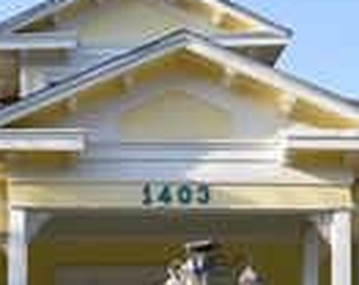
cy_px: 327
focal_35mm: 97
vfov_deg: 15.3
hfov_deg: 19.4
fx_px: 1028
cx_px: 16
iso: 100
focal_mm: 18
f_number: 6.3
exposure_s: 1/160
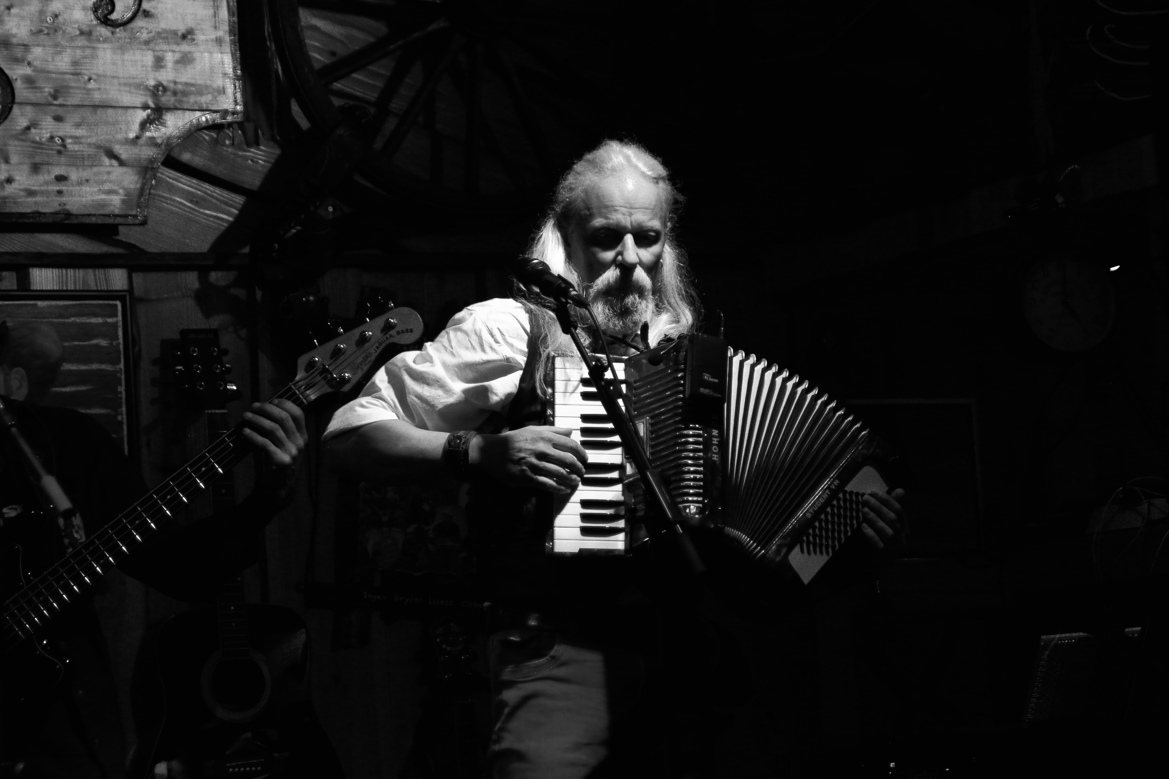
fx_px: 4383
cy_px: 390
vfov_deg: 10.2
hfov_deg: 15.2
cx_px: 584
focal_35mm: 135
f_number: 5.6
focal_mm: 90
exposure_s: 1/160
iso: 1000
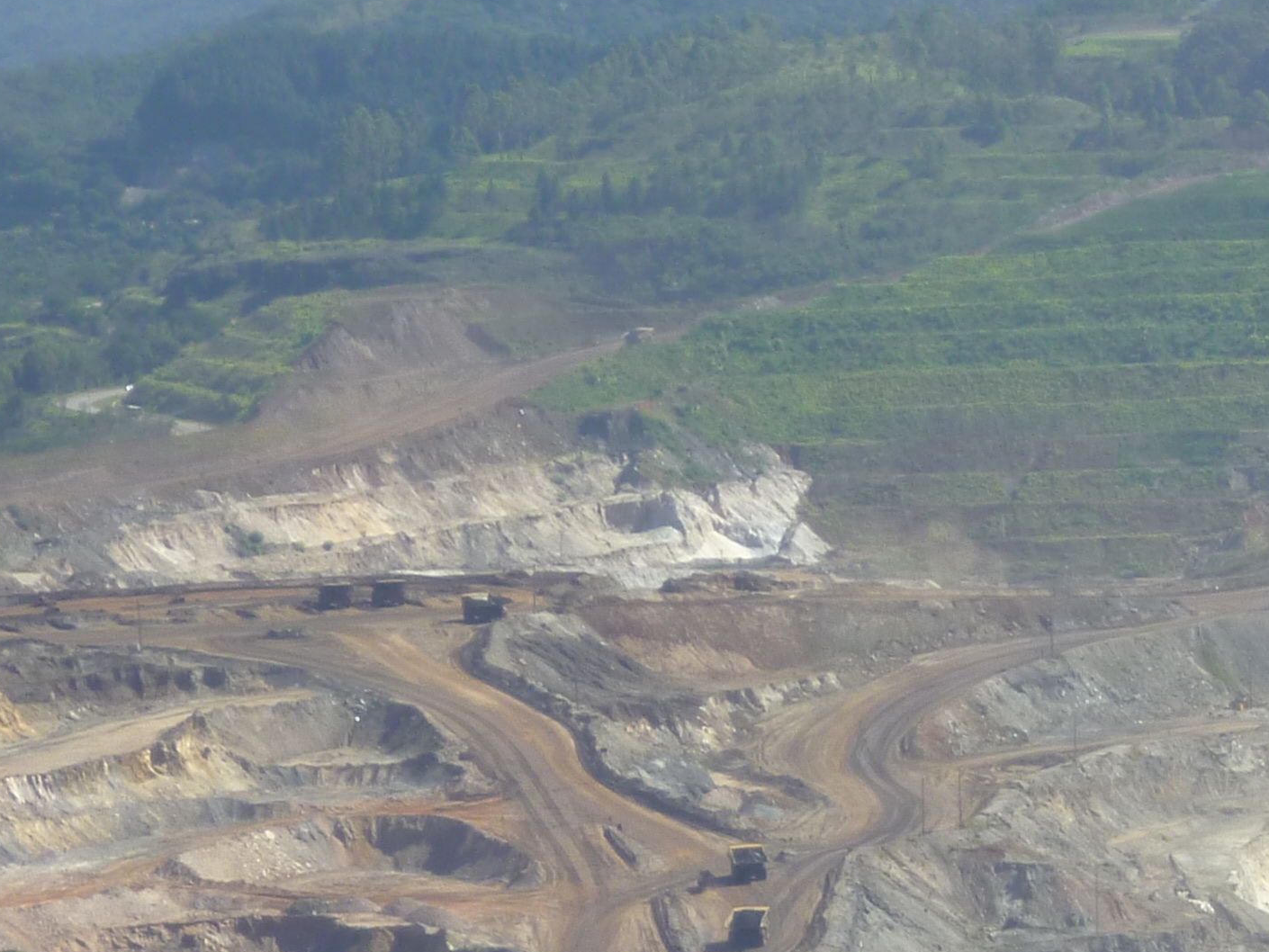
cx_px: 1276
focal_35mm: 278
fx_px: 10193
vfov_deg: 5.3
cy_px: 1091
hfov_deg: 7.1
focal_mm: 17.5
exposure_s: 1/200
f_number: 6.2
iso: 100
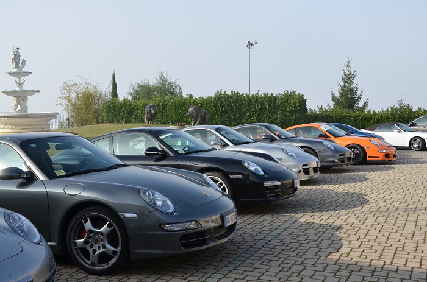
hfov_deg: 45.1
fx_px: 515
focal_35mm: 44
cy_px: 141
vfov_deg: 30.7
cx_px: 214
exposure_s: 1/250
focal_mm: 29
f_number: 8
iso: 140
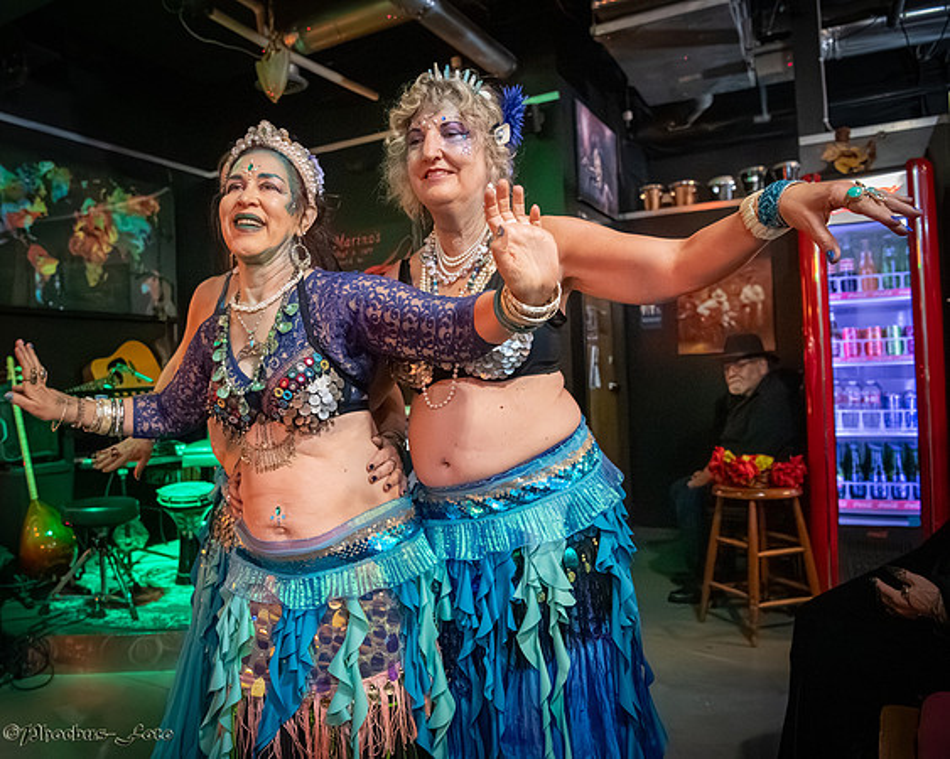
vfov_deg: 53.1
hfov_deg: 63.4
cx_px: 379
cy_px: 380
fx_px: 761
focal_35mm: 27
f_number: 4
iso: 40000
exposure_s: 1/200
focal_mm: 24
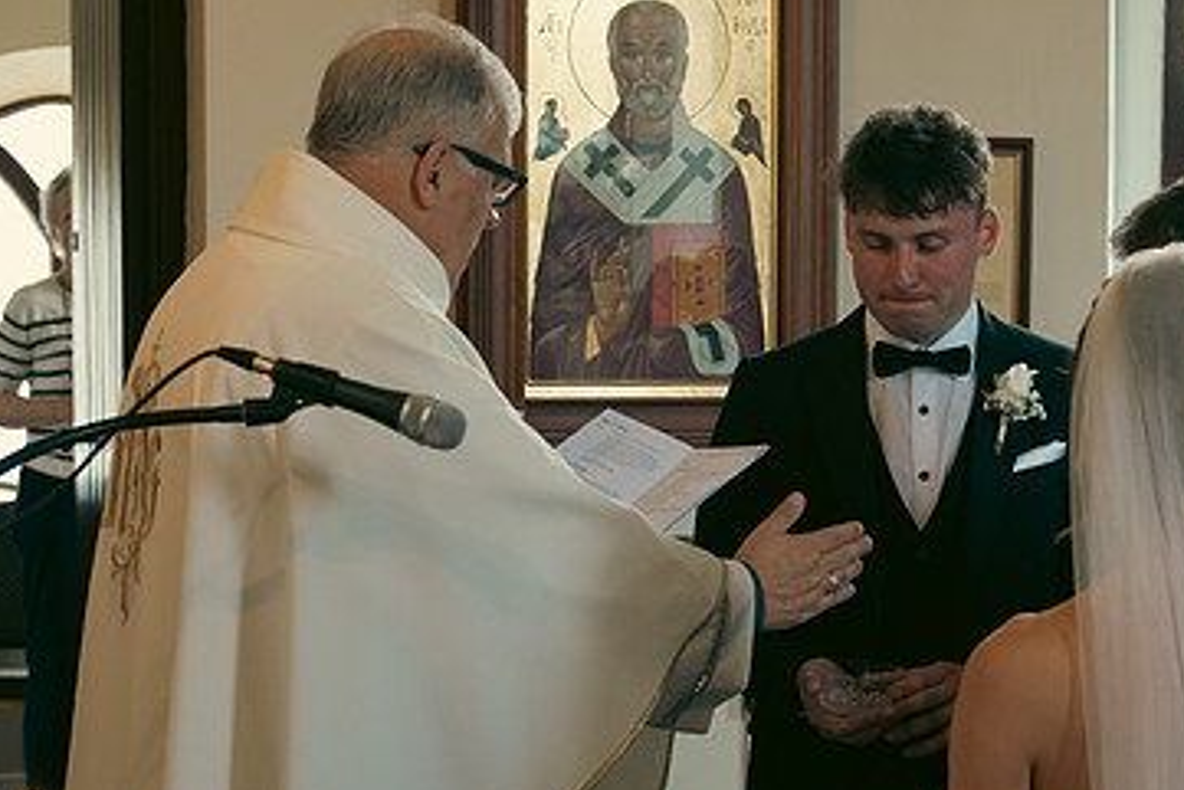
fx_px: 3224
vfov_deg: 14.0
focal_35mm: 98
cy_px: 526
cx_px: 869
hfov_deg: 20.7
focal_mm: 41
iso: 1250
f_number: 3.5
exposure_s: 1/200
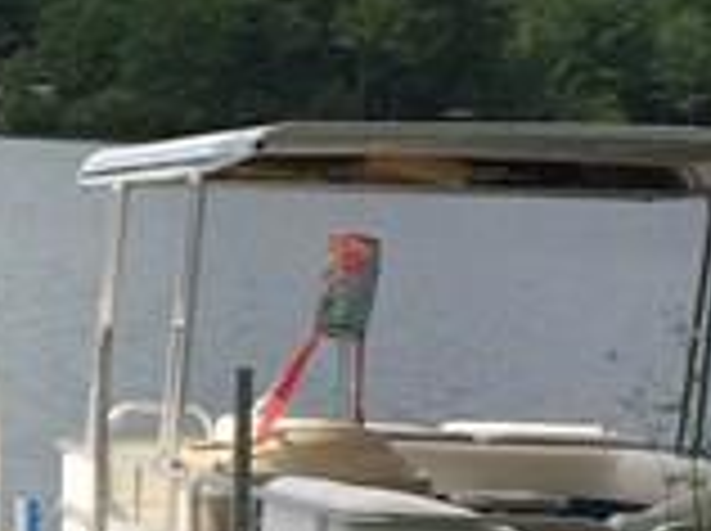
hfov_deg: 9.5
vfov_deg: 7.9
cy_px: 202
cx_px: -896
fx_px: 3856
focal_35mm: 188
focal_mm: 4.15
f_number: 2.2
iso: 32
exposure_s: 1/2415
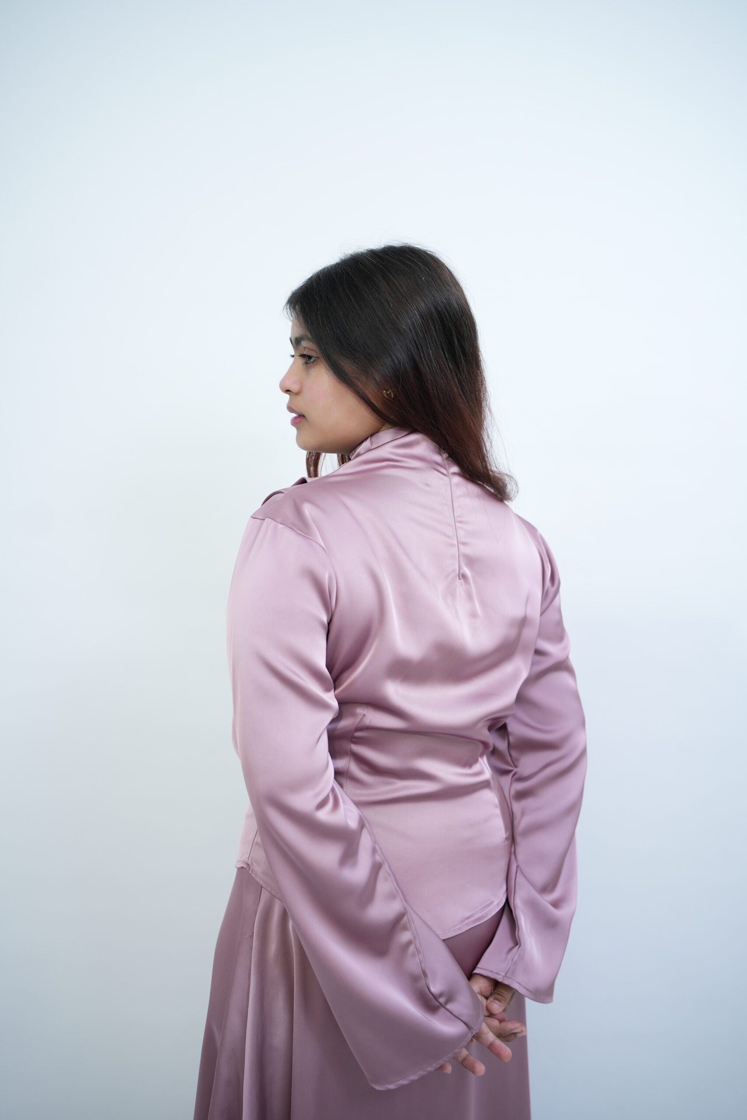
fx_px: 1089
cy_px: 560
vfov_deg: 54.4
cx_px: 374
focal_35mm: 35
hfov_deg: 37.9
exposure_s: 1/200
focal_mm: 35
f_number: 2.5
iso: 400
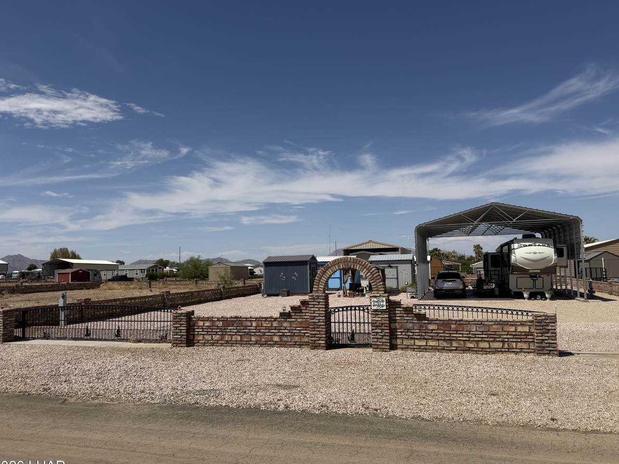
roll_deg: +2.1
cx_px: 316
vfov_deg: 53.0
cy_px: 238
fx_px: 465
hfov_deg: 67.3
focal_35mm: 26
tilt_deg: +3.8
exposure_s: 1/10309
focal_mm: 6.76
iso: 80
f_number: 1.78
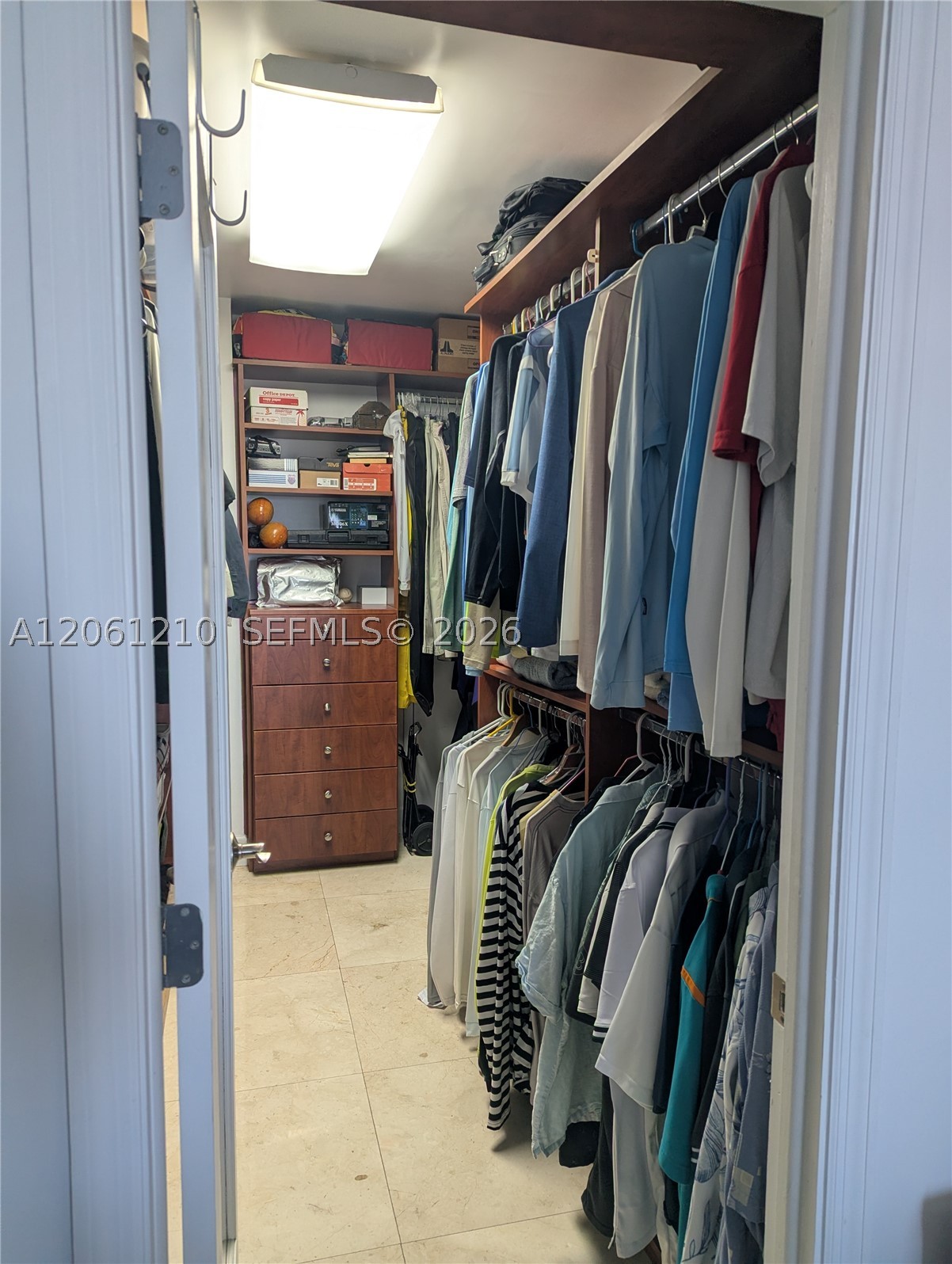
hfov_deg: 56.9
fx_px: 878
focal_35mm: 24
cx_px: 476
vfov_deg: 71.5
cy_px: 632
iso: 137
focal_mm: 6.81
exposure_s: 1/120
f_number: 1.85
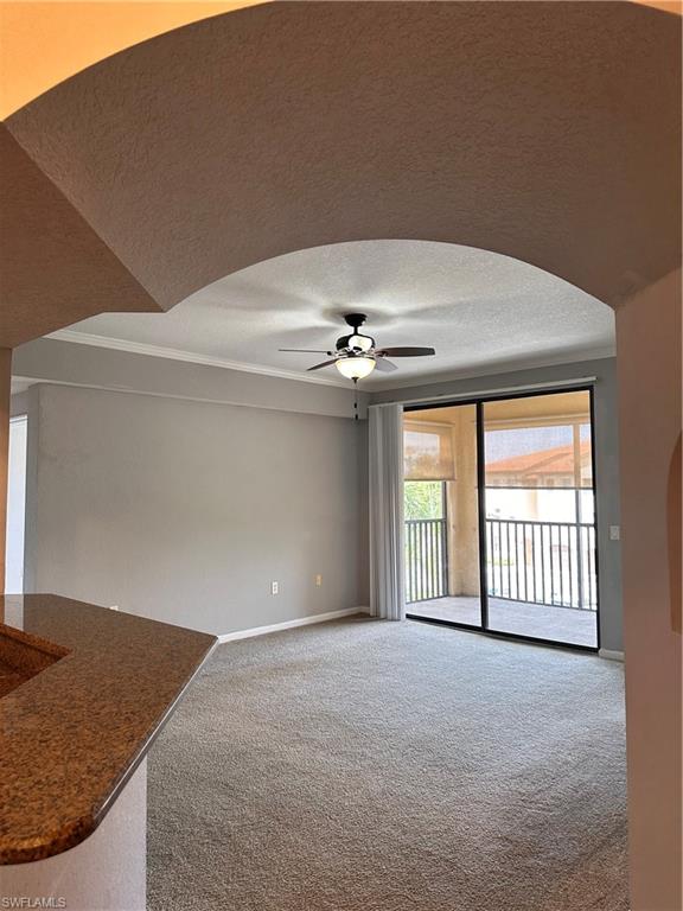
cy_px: 456
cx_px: 342
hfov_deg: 56.8
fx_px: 631
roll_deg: -1.1
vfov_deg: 71.6
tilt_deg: +3.5
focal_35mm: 24
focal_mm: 6.86
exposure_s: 1/120
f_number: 1.78
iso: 160
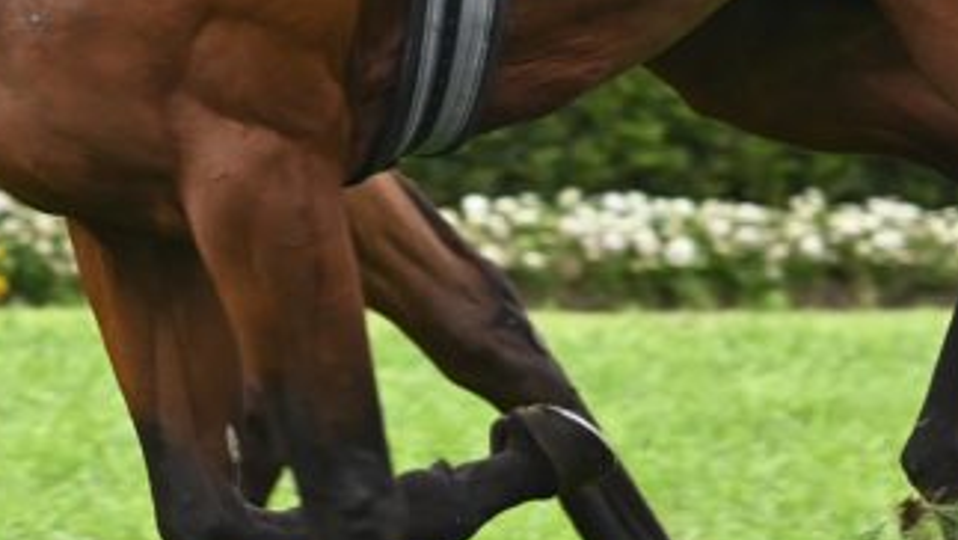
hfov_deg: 4.8
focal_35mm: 448
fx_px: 11385
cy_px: -162
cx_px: -516
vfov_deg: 2.7
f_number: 5
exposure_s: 1/1250
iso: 1600
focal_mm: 135
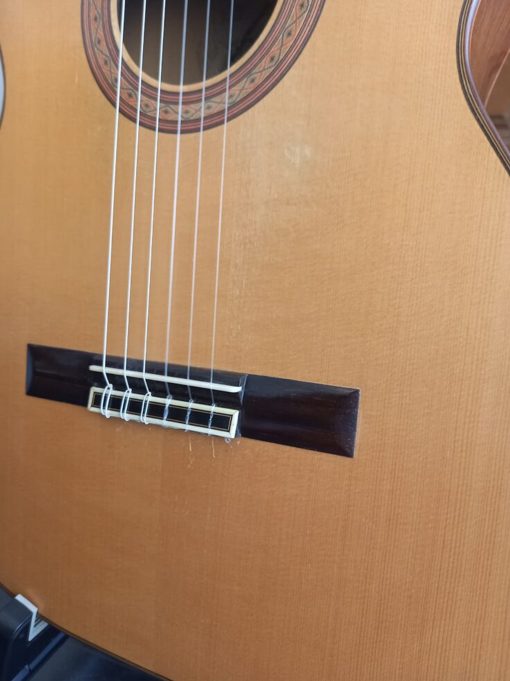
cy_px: 344
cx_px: 255
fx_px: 511
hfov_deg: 53.0
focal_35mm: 26
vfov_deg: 67.3
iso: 320
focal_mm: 4.65
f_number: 1.8
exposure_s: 1/33.3
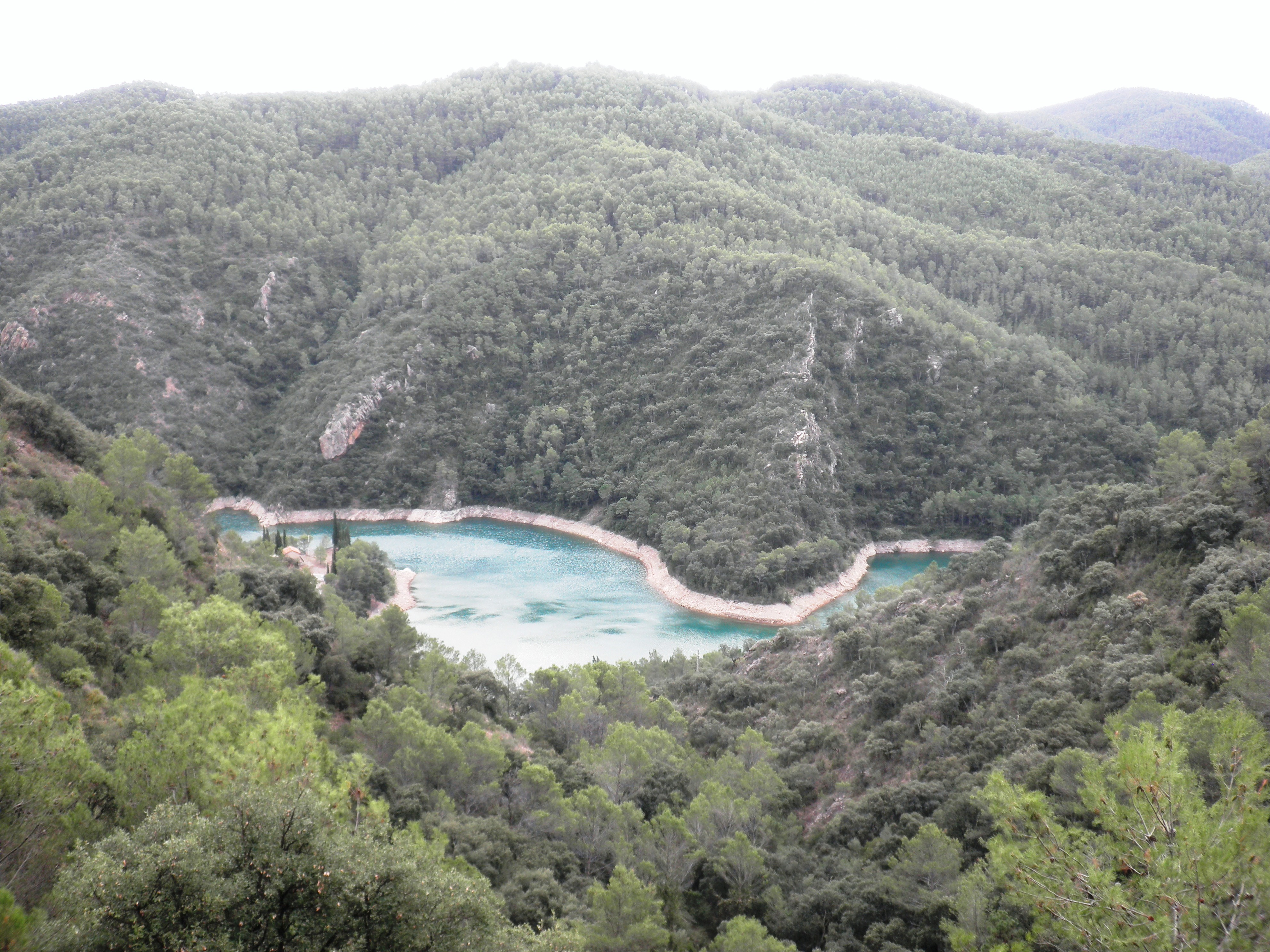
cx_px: 635
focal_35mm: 43
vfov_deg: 33.6
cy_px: 476
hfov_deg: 43.9
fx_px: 1578
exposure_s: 1/100
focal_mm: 7.6
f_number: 3.4
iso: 64
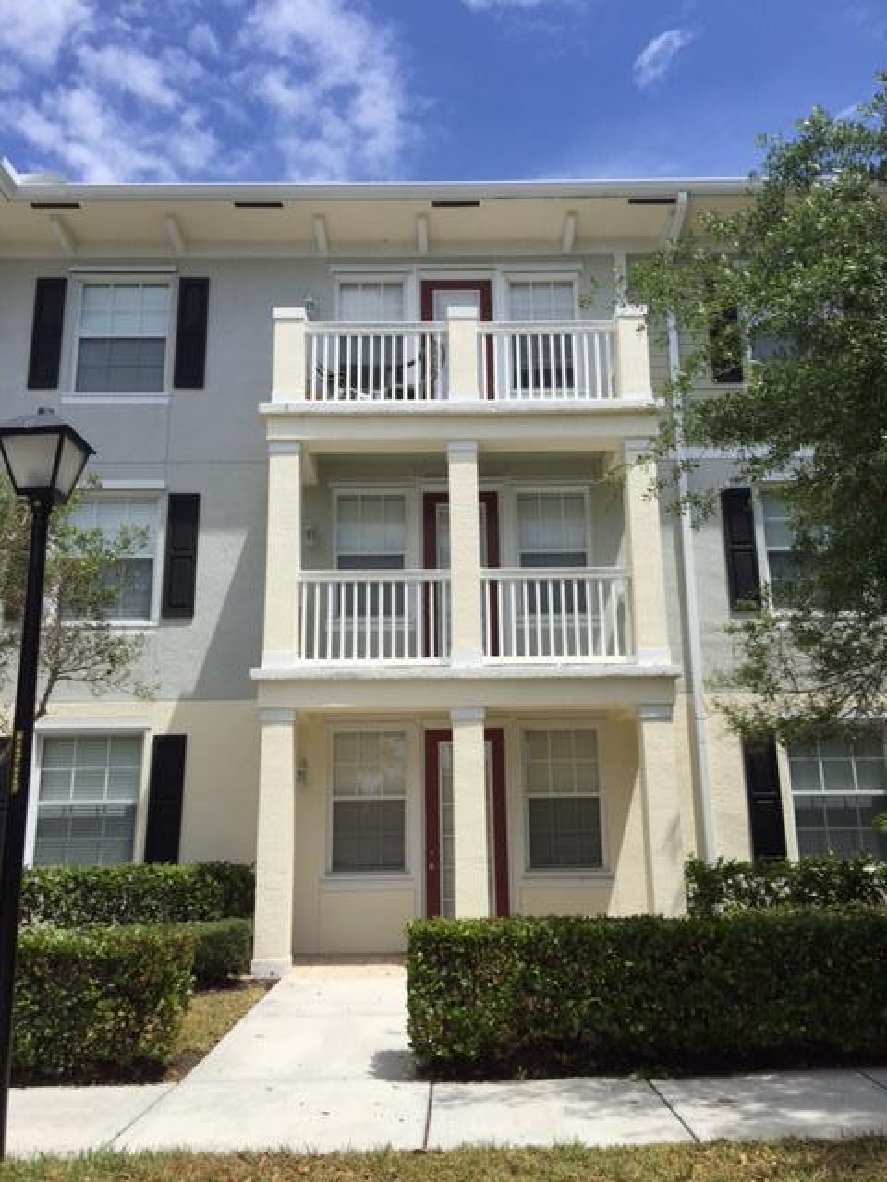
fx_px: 991
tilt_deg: +16.7
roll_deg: +1.4
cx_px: 444
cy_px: 591
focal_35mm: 29
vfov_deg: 61.7
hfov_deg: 48.2
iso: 32
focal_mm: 4.15
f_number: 2.2
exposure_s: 1/2639
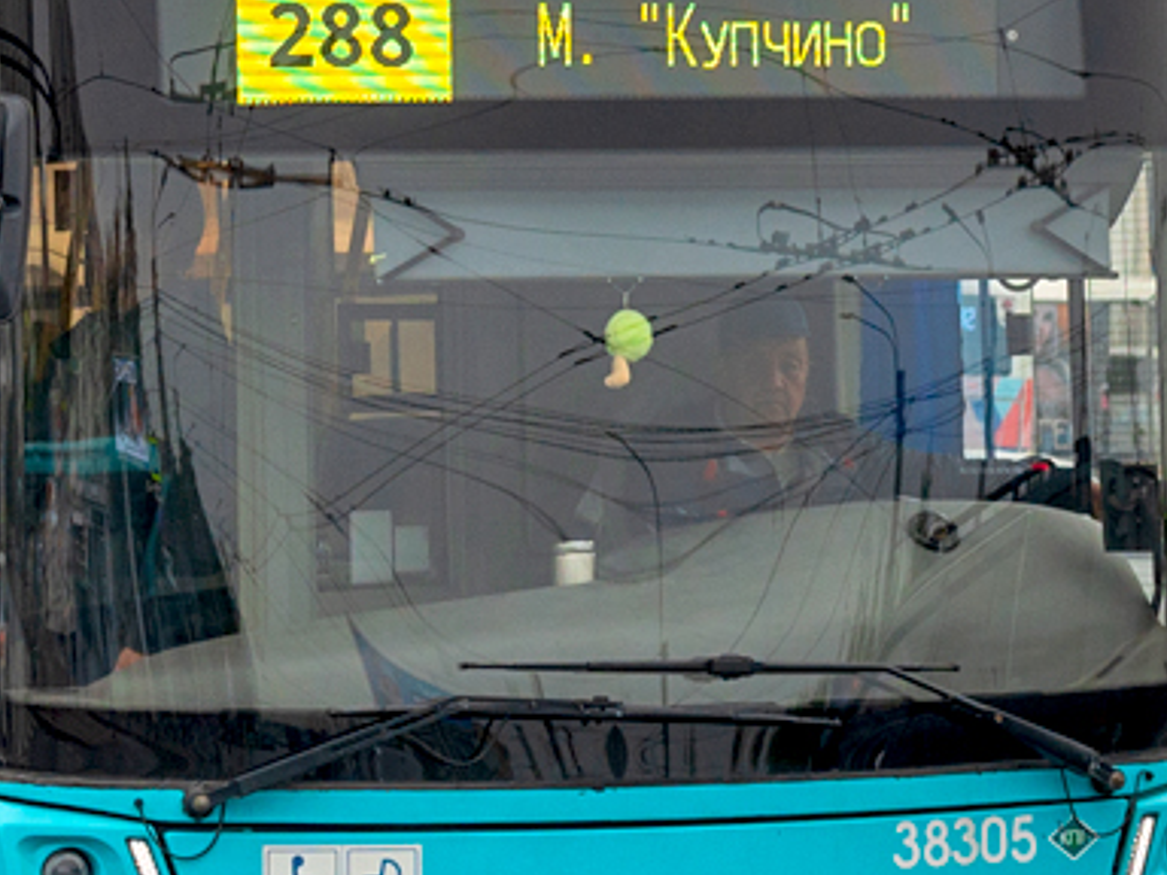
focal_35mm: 188
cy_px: 225
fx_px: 6338
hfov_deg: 10.4
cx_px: 21
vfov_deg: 7.9
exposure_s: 1/500
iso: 200
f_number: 5.6
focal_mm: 50
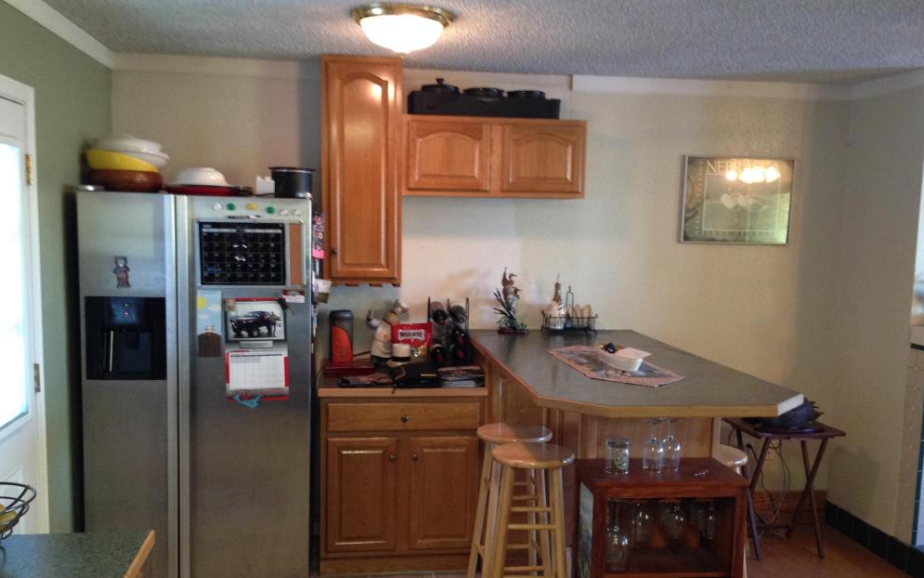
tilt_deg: -6.1
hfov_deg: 54.0
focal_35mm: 36
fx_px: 907
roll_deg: -0.4
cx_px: 462
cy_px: 325
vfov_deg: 35.3
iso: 200
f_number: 2.4
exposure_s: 1/20
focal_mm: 4.12
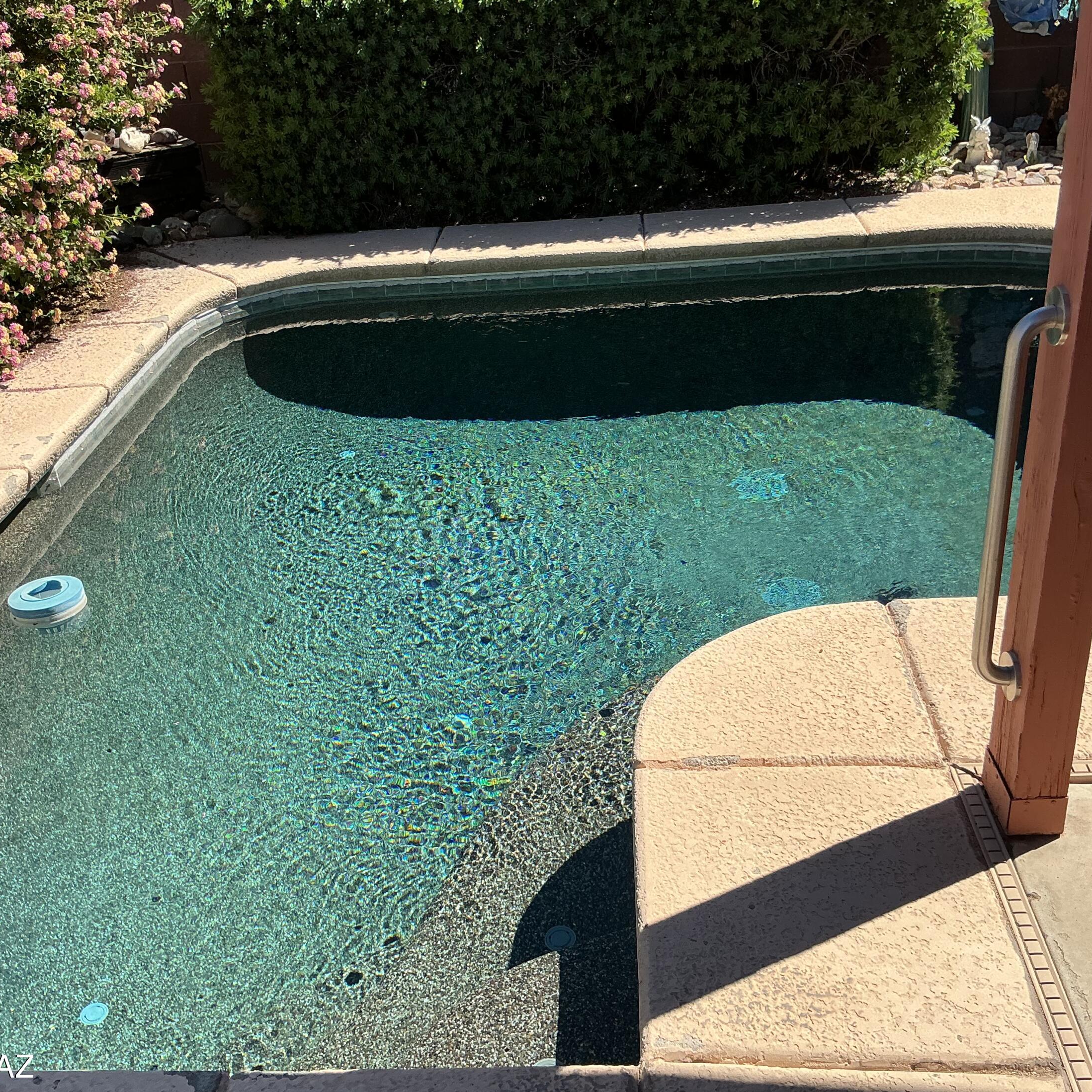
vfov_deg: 47.2
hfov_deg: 47.2
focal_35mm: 35
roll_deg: +5.2
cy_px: 559
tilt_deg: -28.9
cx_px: 551
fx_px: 1249
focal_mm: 3
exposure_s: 1/1675
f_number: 1.8
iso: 25
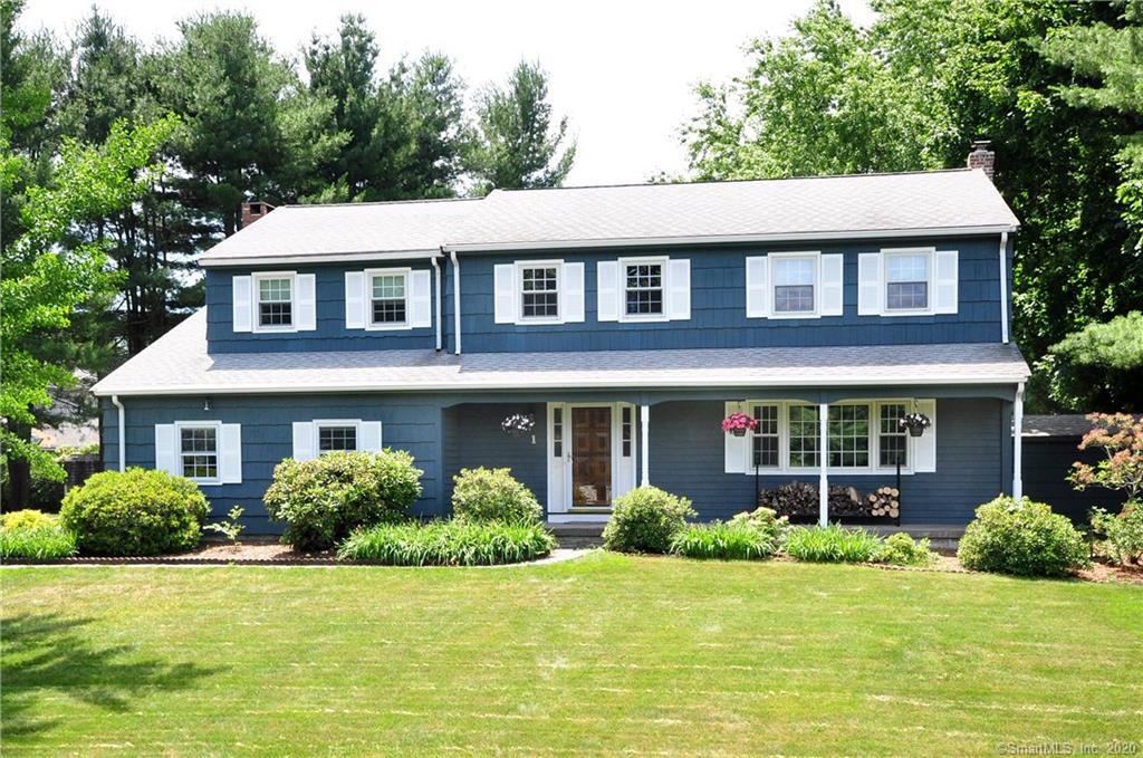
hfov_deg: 62.0
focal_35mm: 30
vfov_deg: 43.5
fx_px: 951
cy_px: 379
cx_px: 572
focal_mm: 20
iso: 400
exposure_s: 1/250
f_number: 8
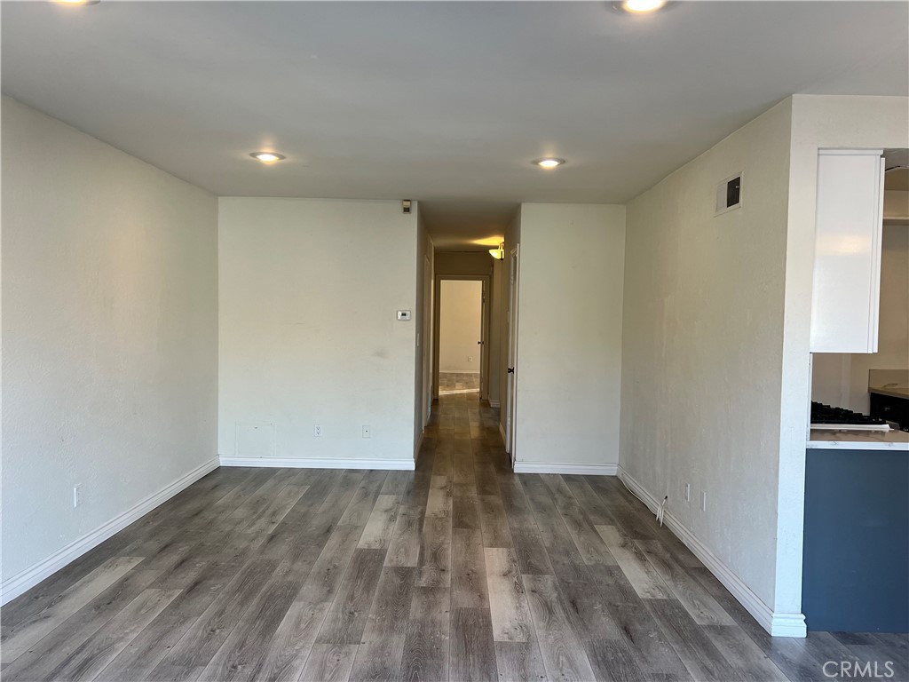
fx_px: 683
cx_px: 454
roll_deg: -0.7
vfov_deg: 53.1
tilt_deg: -2.6
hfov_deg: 67.3
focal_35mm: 26
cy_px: 341
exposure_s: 1/120
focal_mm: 5.7
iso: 64
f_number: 1.5
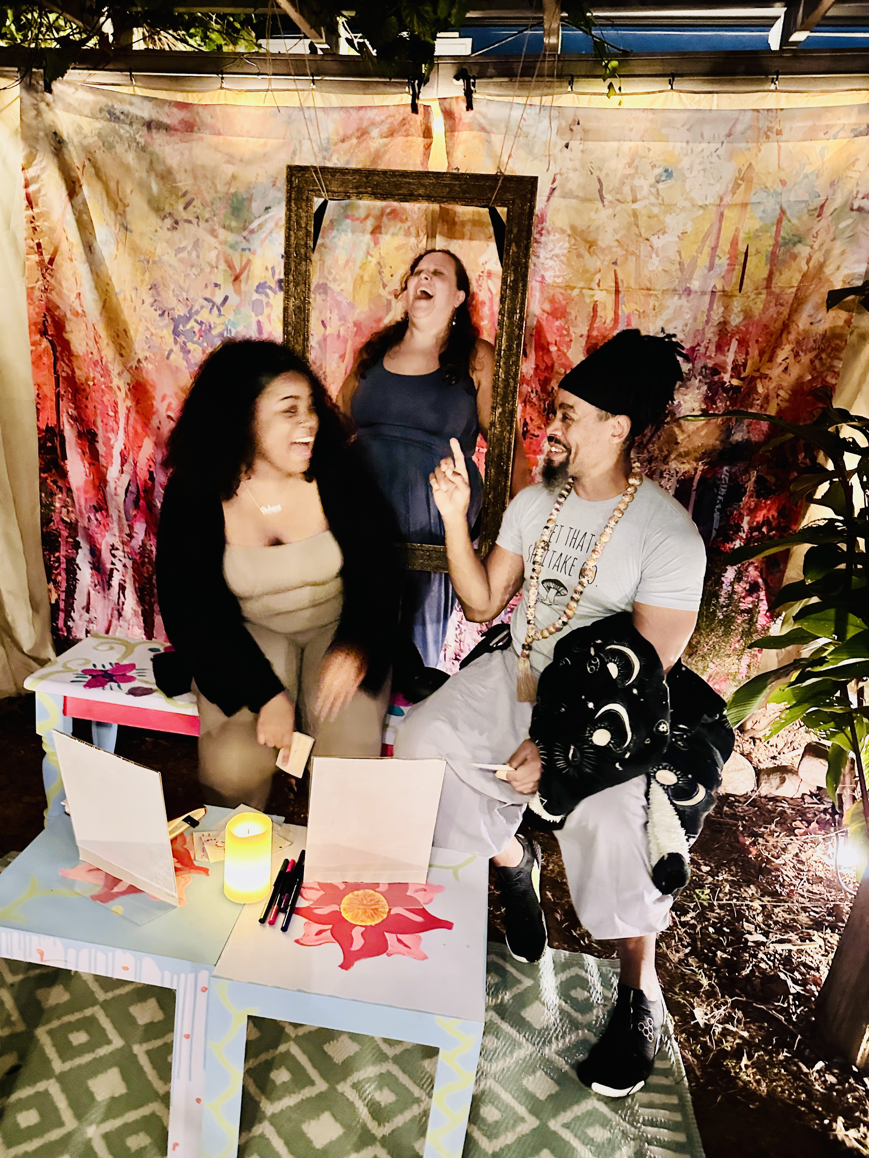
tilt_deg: -18.4
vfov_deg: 71.6
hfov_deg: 56.8
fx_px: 803
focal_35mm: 24
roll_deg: -1.8
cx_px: 434
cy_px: 579
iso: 1600
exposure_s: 1/17
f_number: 1.78
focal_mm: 6.86
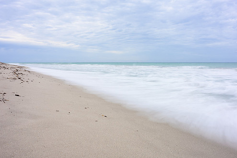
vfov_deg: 44.9
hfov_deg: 63.6
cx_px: 120
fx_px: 191
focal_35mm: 29
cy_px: 88
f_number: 14
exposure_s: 1.6
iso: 400
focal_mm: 24
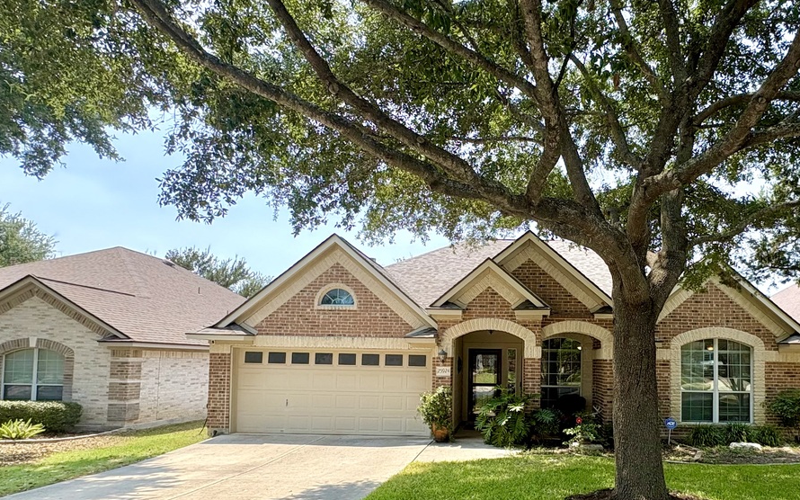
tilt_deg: +3.7
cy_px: 342
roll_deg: -0.5
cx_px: 517
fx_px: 523
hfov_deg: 73.1
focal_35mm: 24
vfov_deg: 50.0
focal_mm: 2.22
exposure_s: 1/693
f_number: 2.2
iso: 64
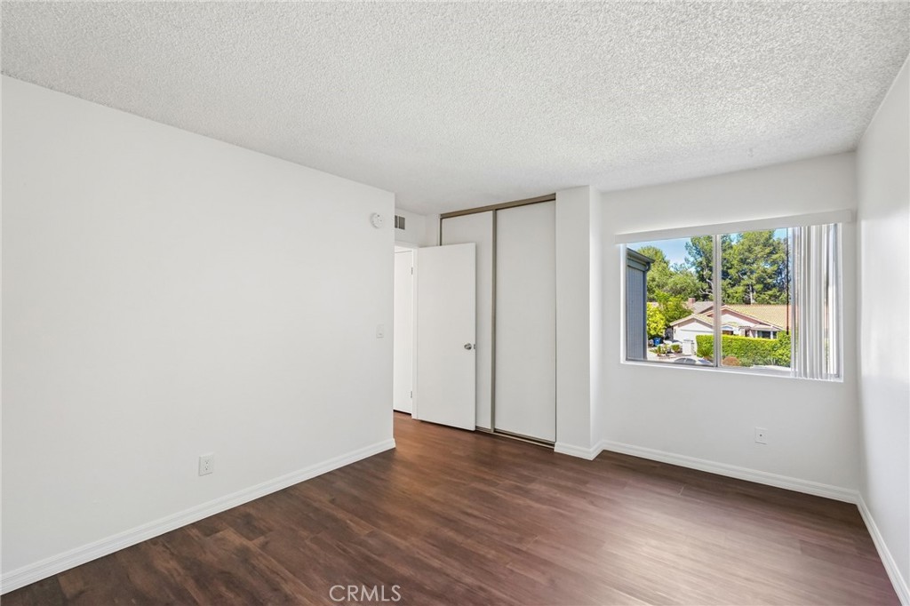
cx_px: 455
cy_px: 303
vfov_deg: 73.7
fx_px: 404
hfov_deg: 96.8
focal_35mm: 16
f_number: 8
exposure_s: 1/30
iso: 1250
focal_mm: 16
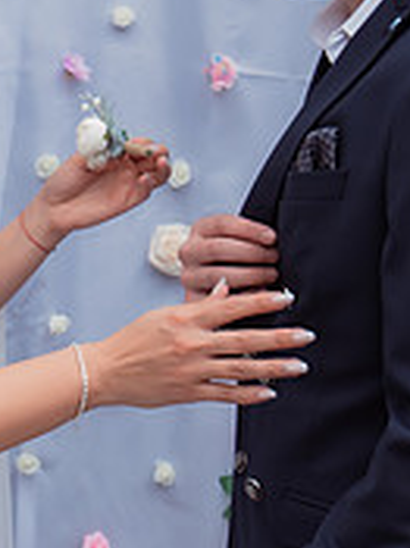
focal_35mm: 111
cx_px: -136
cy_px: 229
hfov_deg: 12.8
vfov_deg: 17.7
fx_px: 1755
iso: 200
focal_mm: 30
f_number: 4
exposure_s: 1/400
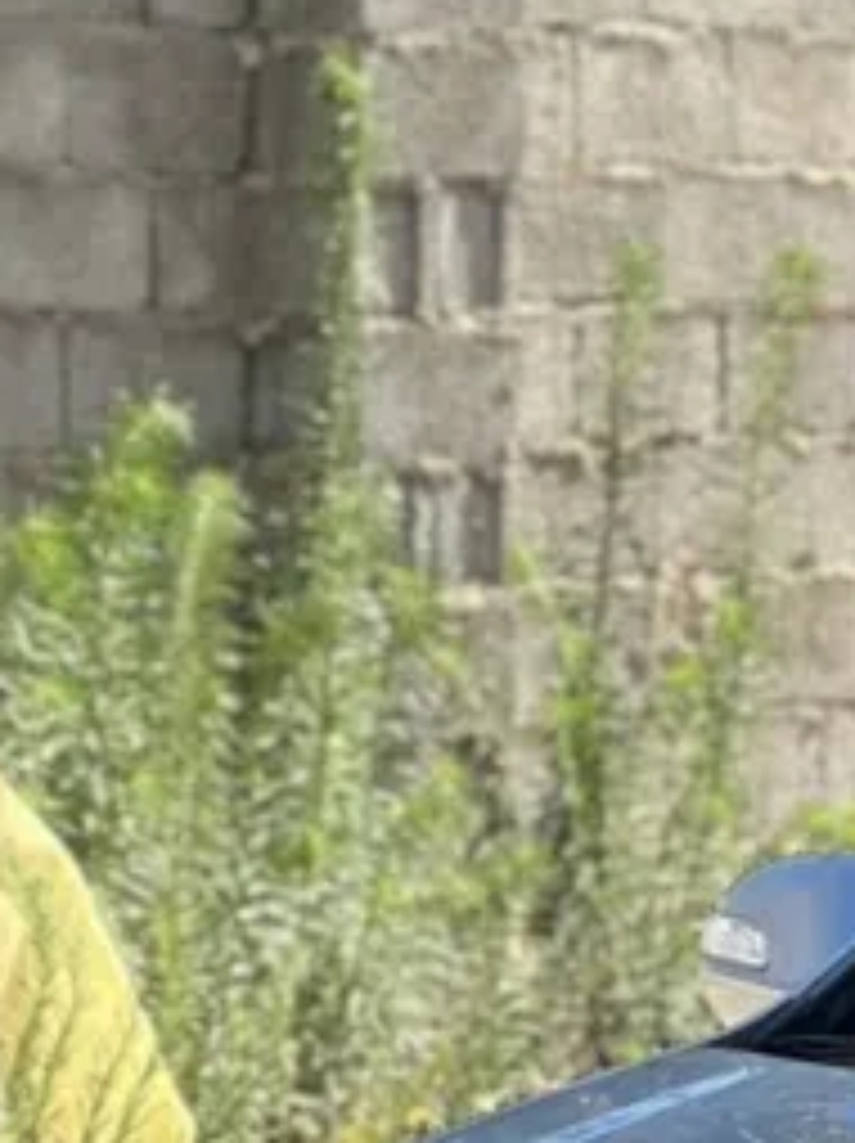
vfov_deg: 4.8
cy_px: 938
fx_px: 13657
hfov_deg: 3.5
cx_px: 2034
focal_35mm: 414
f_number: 2.8
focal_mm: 9
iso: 25
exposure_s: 1/155
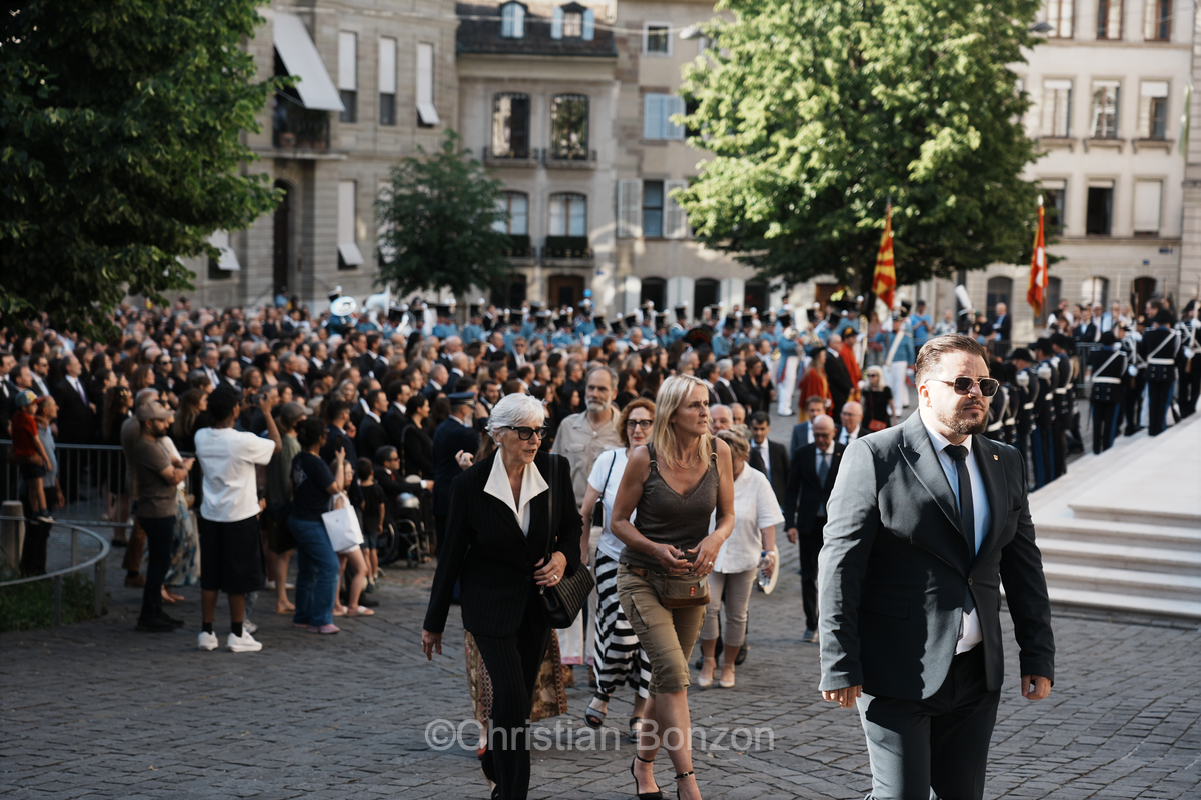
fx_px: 1868
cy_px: 400
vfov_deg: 24.2
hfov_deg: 35.6
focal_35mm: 56
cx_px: 600
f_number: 4
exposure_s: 1/800
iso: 320
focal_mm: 56
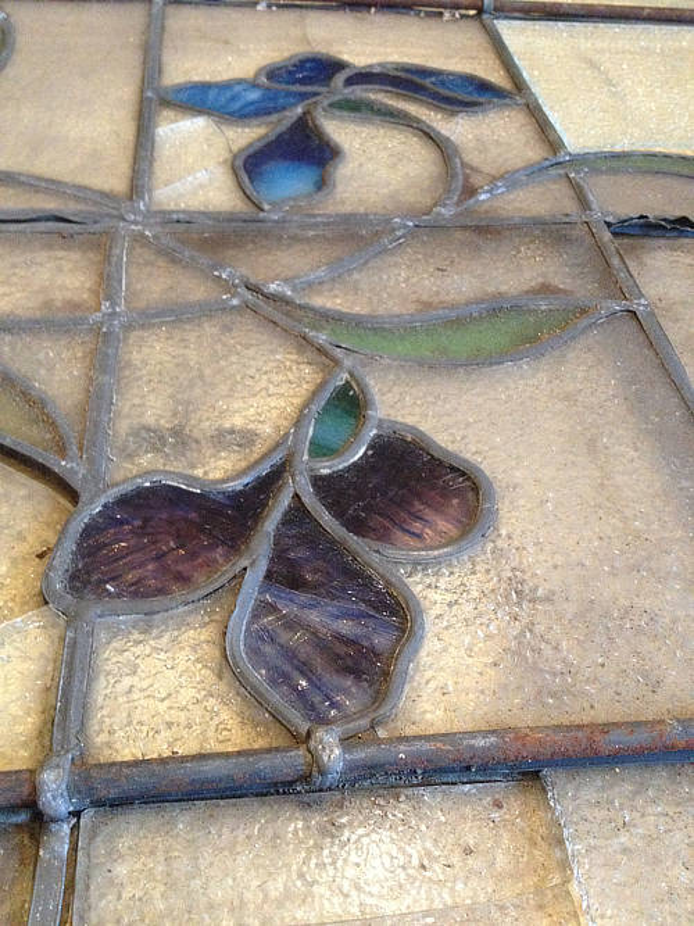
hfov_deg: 40.7
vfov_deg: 52.6
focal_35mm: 35
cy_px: 463
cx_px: 347
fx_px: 936
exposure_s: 1/17
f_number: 2.4
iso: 500
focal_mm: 4.28
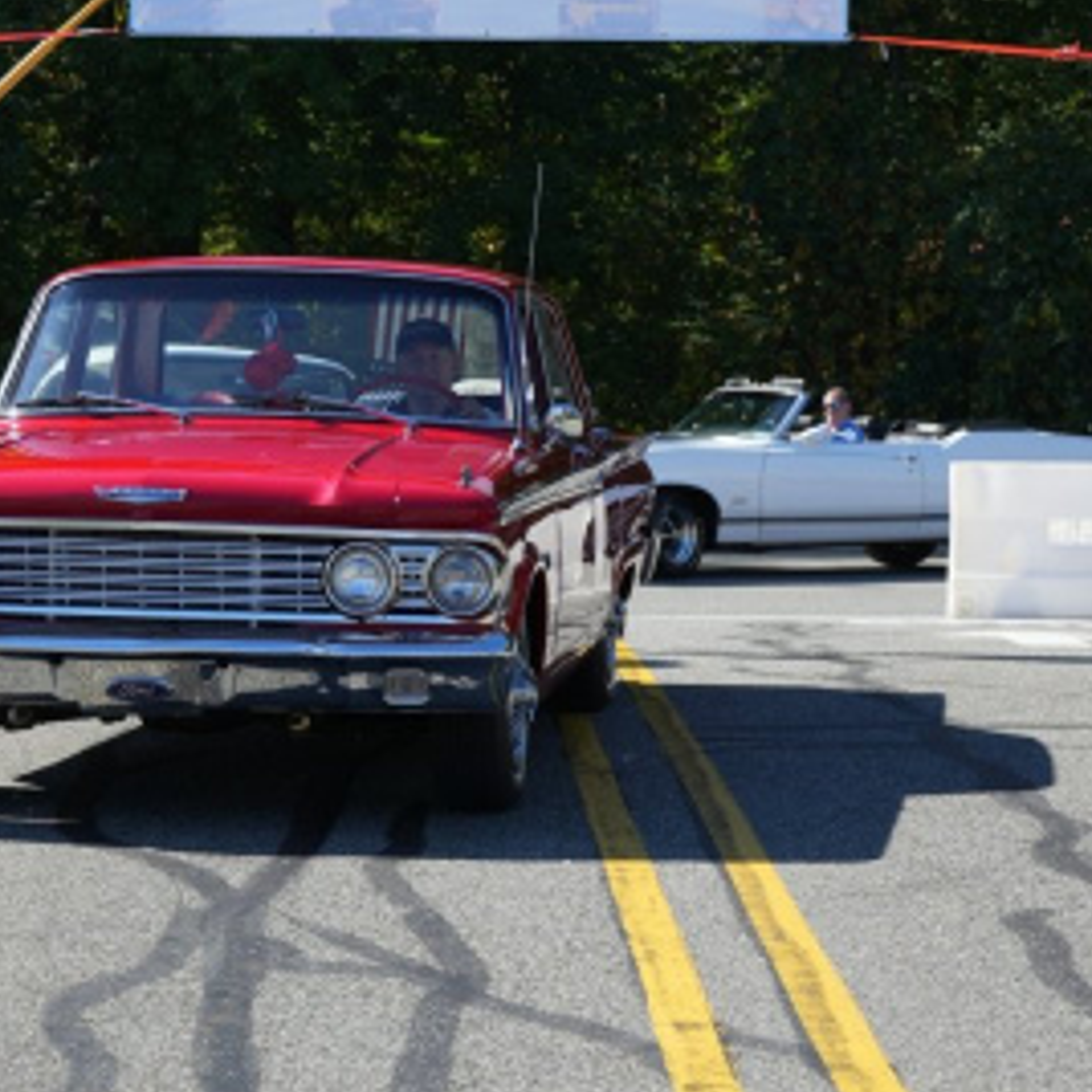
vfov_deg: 15.3
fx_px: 4069
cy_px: 530
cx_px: 407
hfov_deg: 15.3
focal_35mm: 114
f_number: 6.3
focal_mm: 60
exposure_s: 1/250
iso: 100
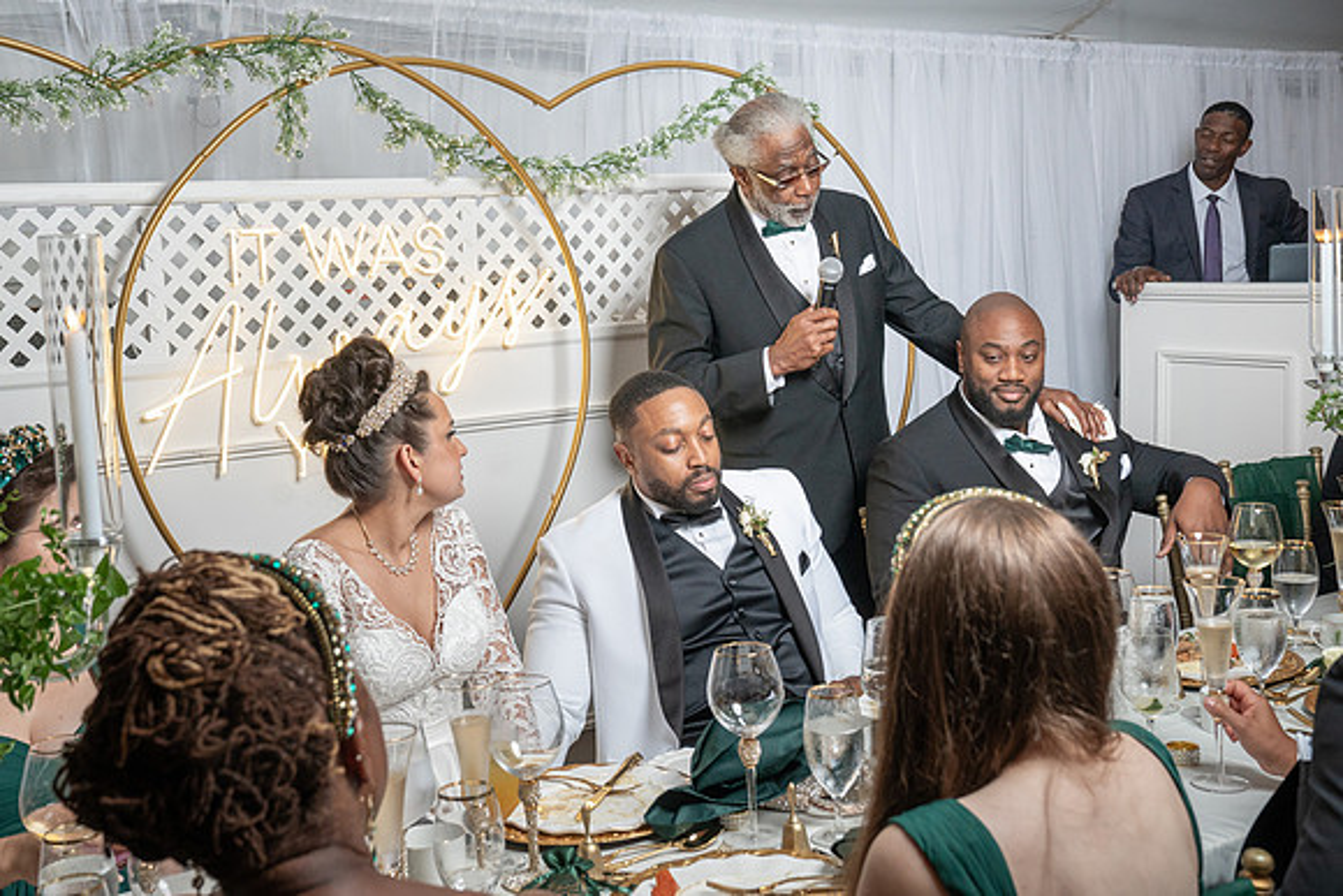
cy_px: 376
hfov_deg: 44.1
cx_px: 663
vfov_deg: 30.2
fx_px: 1657
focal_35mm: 44
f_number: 5.6
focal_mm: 37
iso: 1000
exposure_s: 1/200
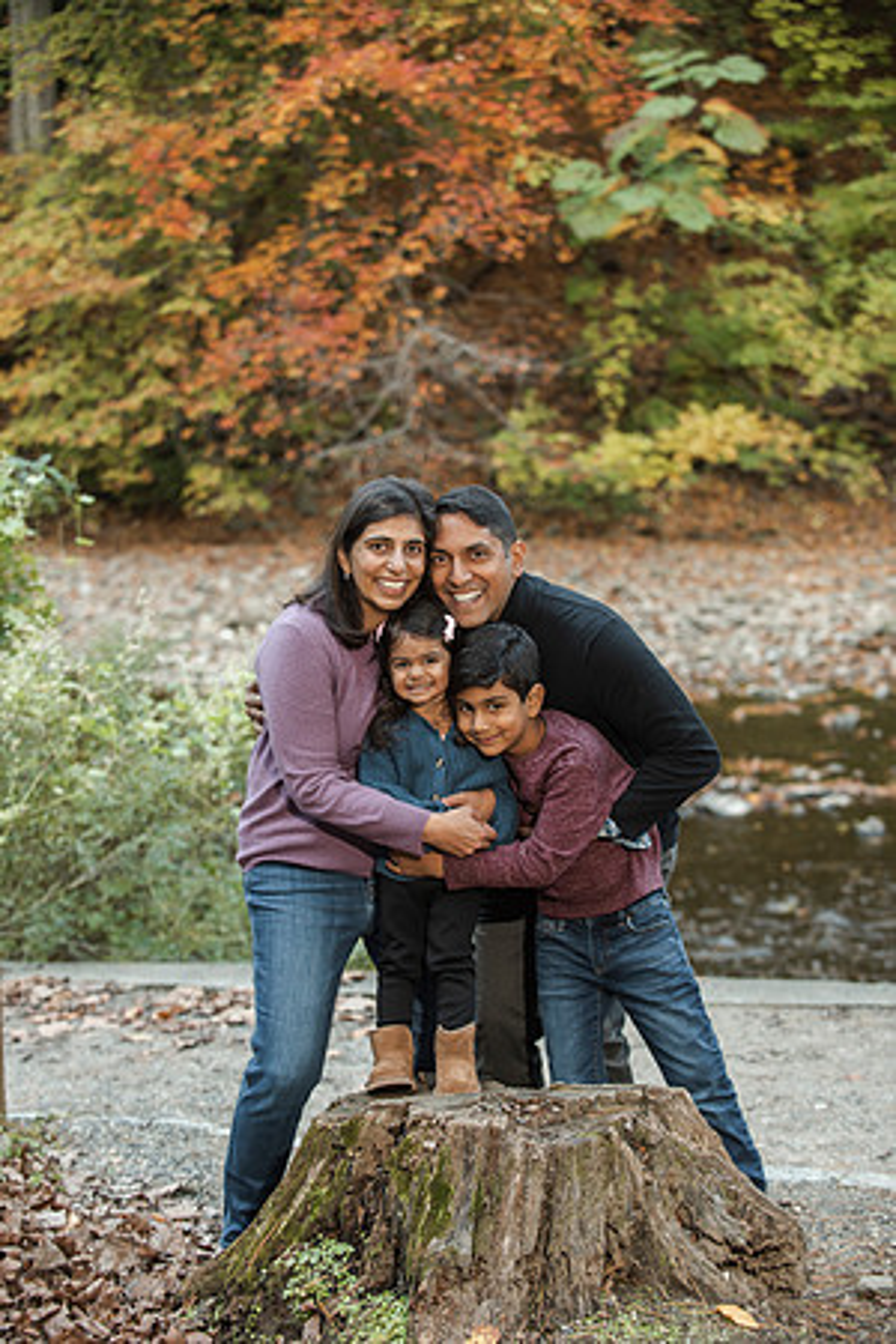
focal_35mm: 82
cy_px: 672
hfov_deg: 16.7
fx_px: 3061
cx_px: 448
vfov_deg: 24.8
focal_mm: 82
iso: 640
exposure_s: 1/125
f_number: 4
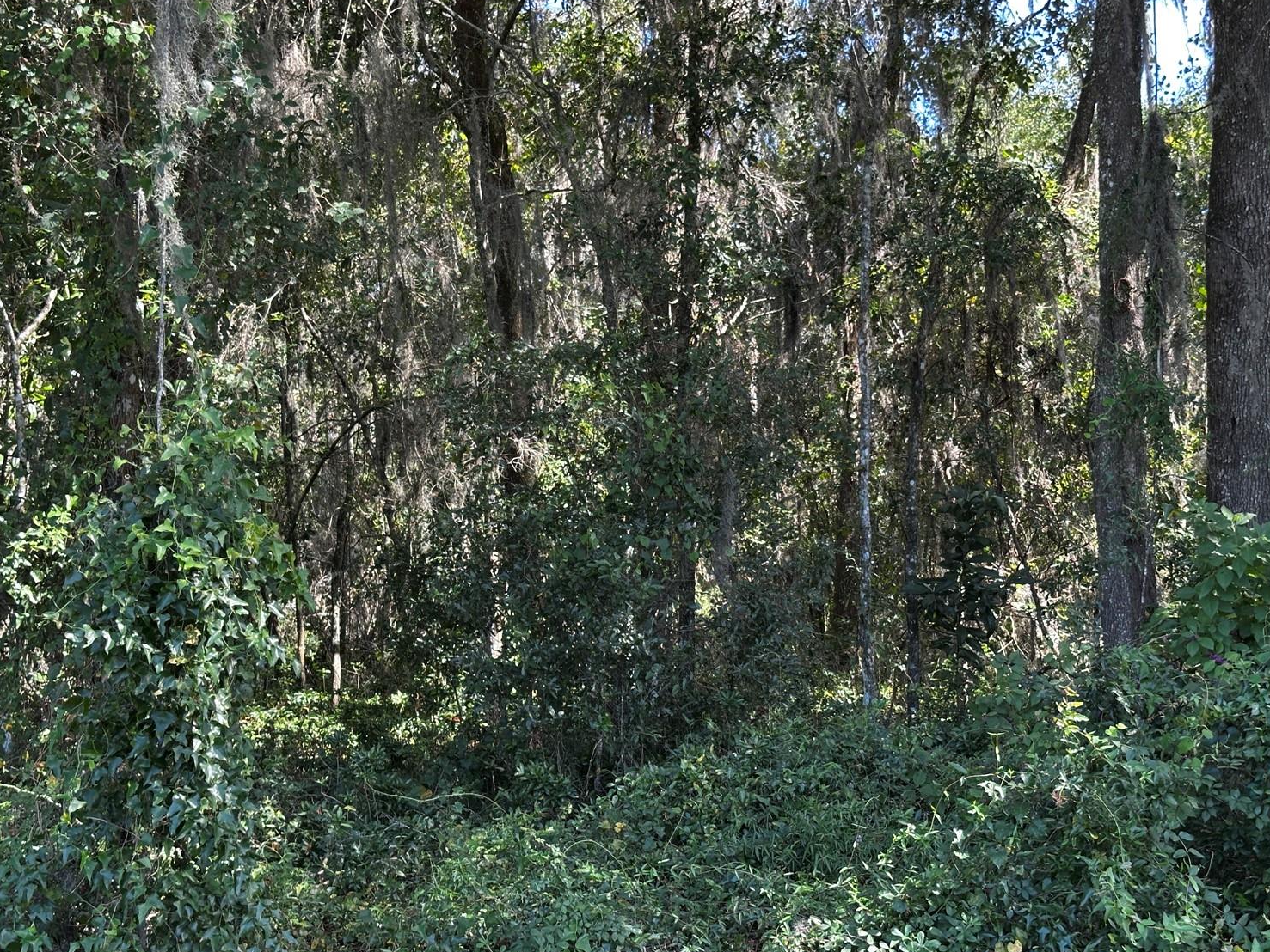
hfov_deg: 36.8
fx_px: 1908
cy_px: 449
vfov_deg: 28.0
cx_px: 672
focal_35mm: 52
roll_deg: +1.5
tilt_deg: +3.9
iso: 64
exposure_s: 1/171
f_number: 1.78
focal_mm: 6.86
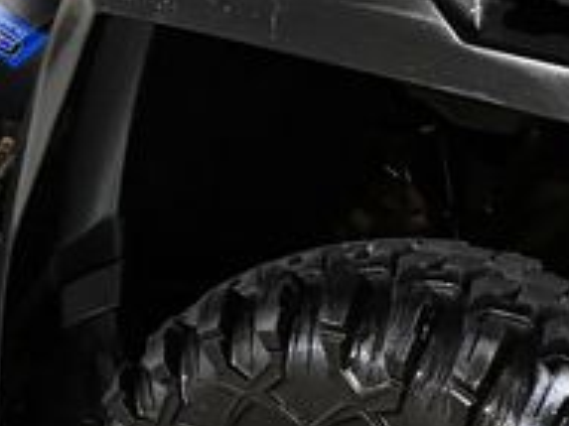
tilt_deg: -15.3
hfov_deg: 12.2
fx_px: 2645
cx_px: 506
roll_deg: -0.8
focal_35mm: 161
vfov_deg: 9.2
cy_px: 232
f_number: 1.78
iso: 320
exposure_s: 1/60
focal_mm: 6.76
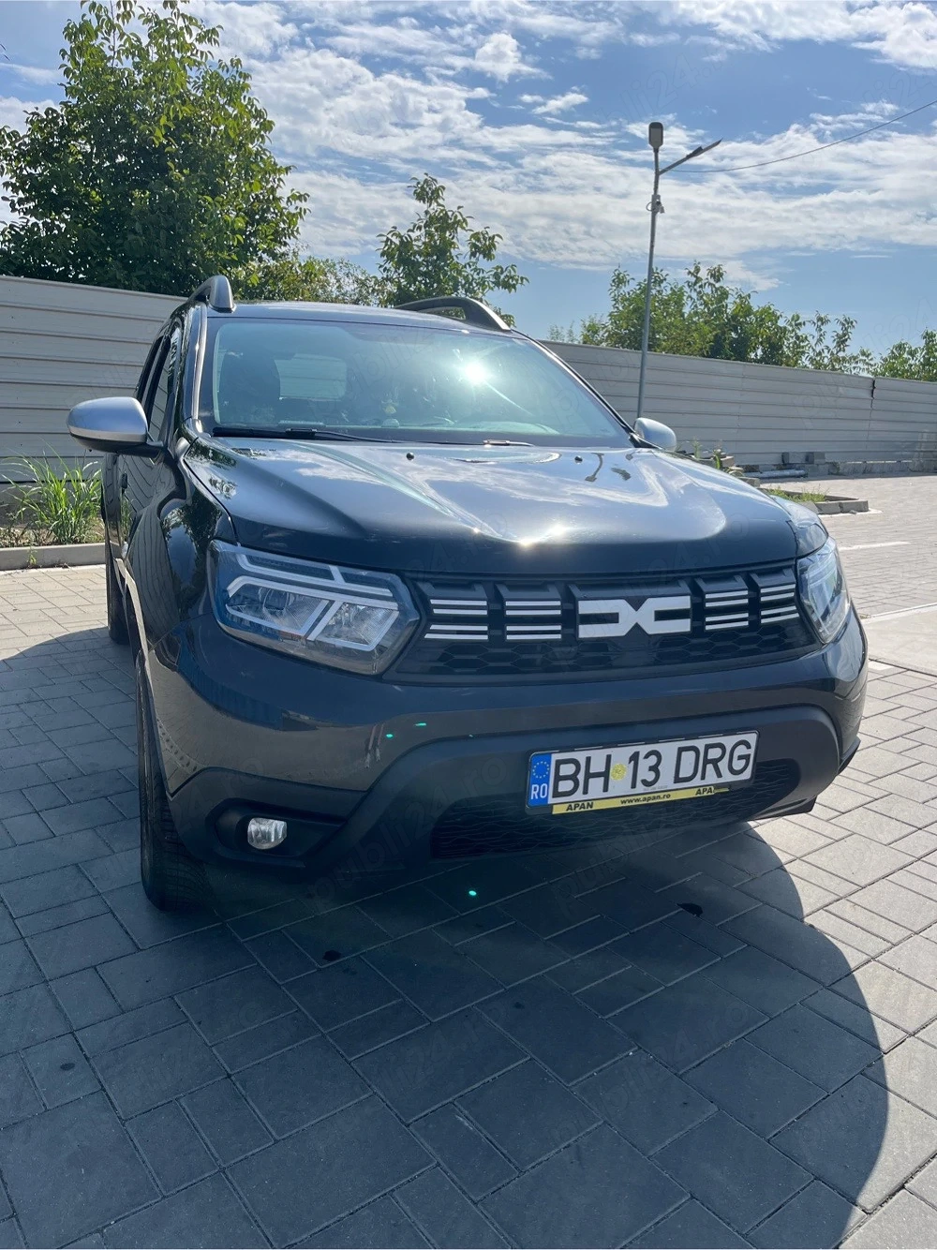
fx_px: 939
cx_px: 468
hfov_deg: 53.0
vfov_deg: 67.3
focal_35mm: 26
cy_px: 625
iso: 50
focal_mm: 5.1
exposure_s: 1/4484
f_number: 1.6
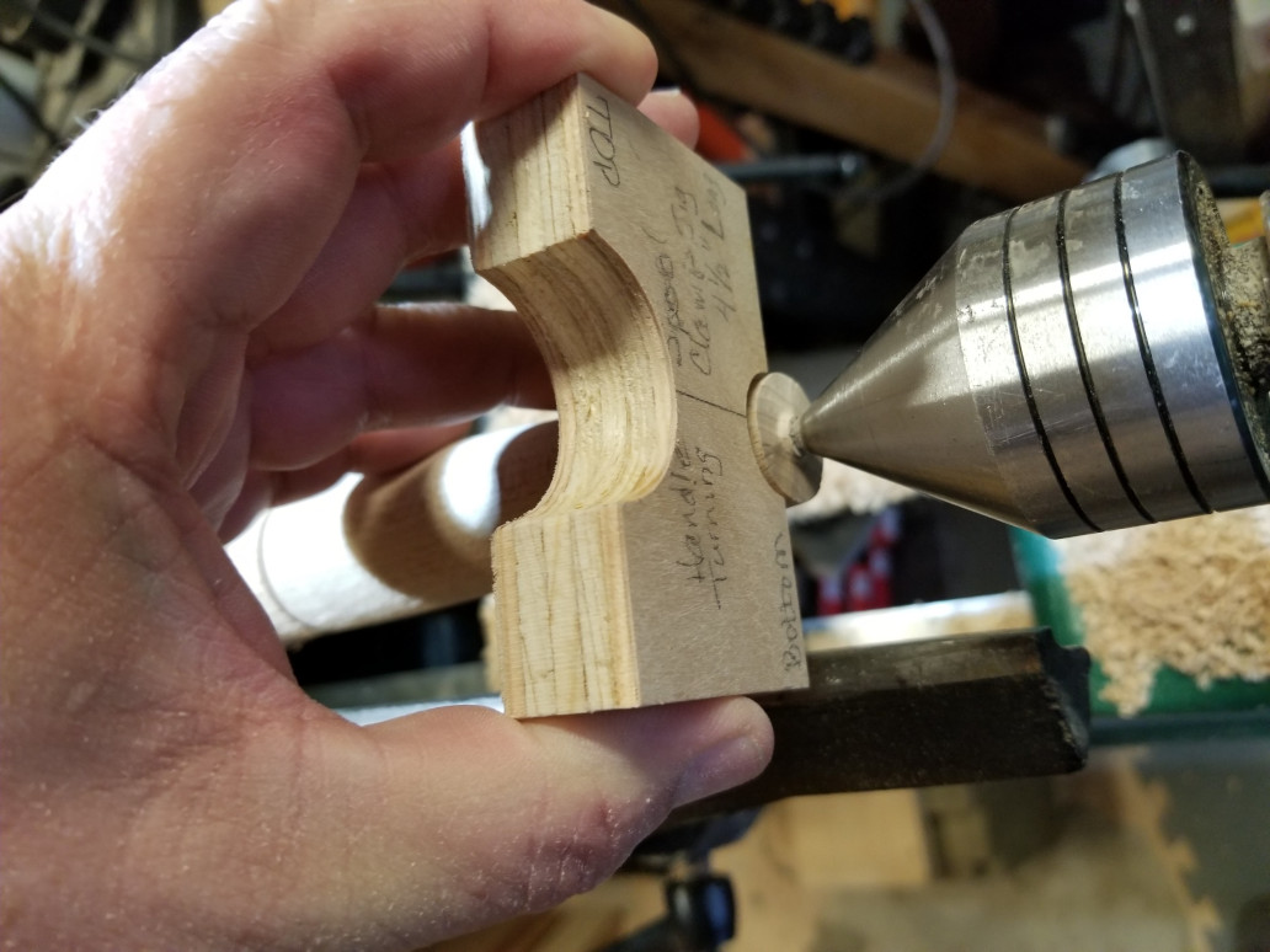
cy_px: 476
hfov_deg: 67.3
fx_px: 954
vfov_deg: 53.1
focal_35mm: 26
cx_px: 635
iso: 250
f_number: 1.7
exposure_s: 1/60
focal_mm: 4.25
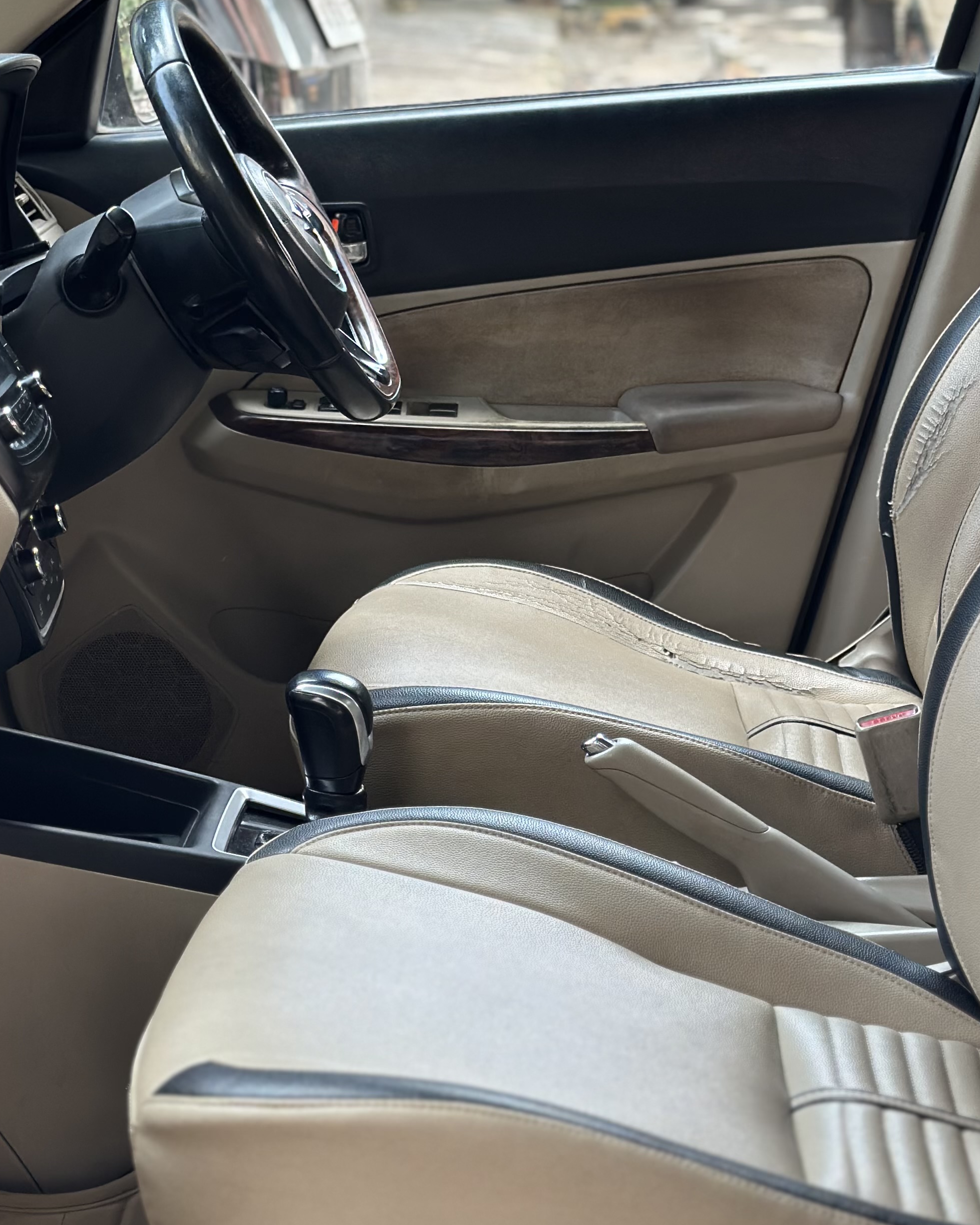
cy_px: 468
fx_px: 2791
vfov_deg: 24.7
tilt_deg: -9.7
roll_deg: -0.1
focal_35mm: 77
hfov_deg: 19.9
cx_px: 500
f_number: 1.78
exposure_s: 1/226
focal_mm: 6.86
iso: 80
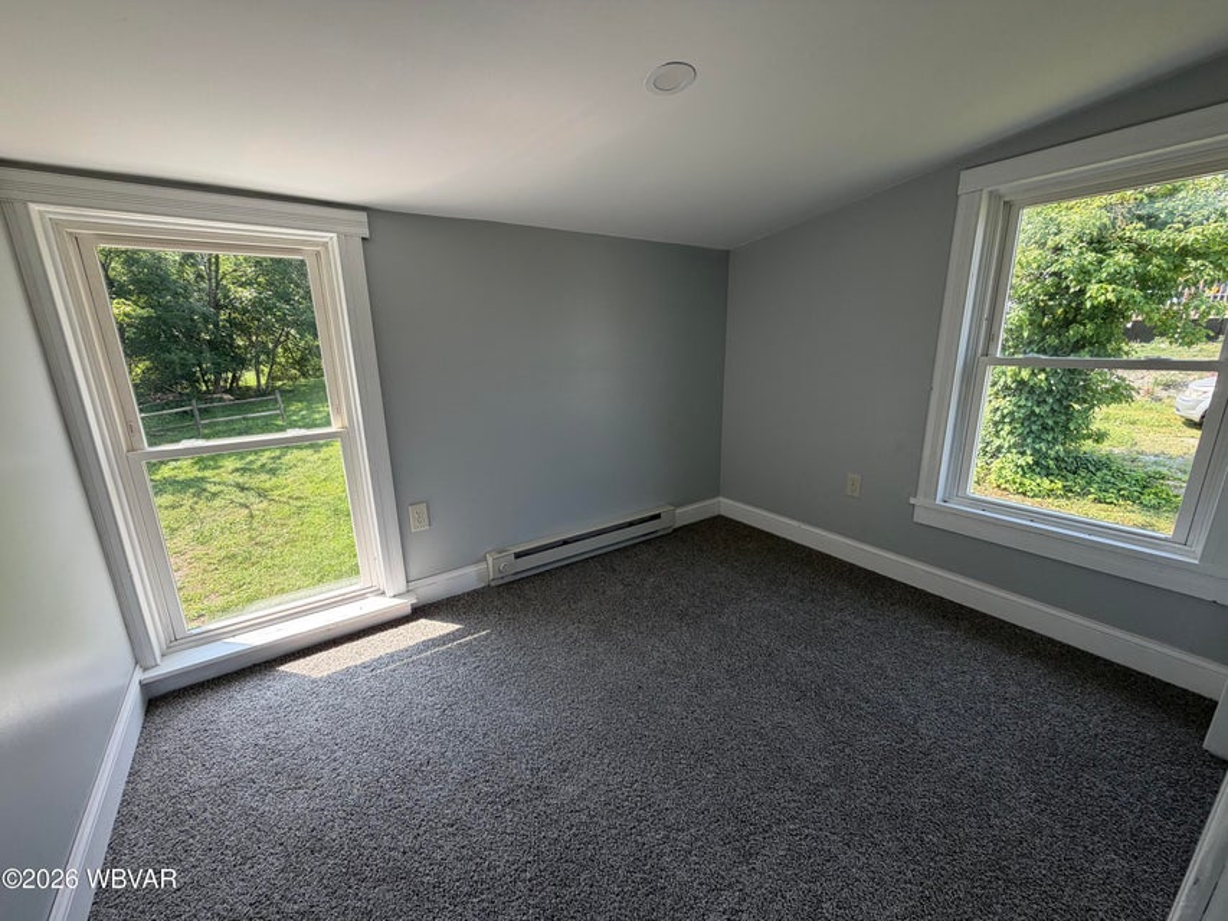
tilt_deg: -14.7
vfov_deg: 85.7
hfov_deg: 102.1
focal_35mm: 14
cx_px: 614
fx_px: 497
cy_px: 460
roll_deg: +2.3
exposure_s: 1/181
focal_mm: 2.22
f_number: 2.2
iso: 50
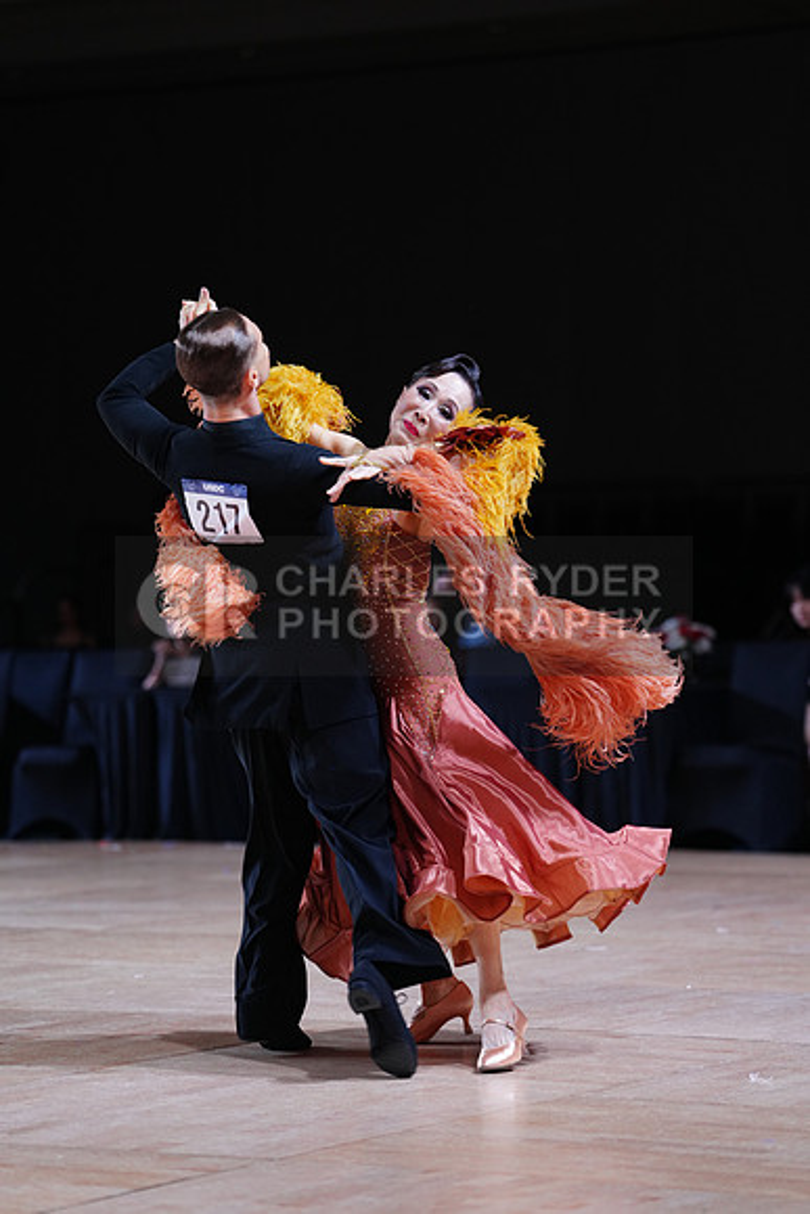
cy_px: 607
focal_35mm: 118
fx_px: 3980
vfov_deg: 17.3
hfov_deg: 11.6
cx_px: 405
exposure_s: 1/500
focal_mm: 118
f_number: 2.8
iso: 1000
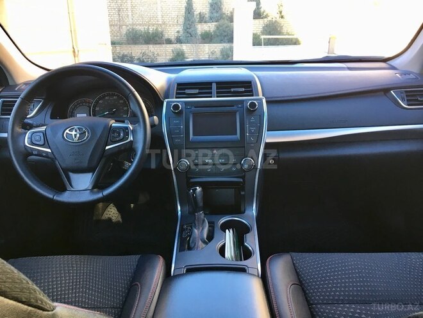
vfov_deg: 48.2
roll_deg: +0.9
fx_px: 354
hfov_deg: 61.7
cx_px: 212
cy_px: 159
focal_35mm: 29
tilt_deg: -18.8
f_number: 2.2
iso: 25
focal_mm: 4.15
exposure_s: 1/33
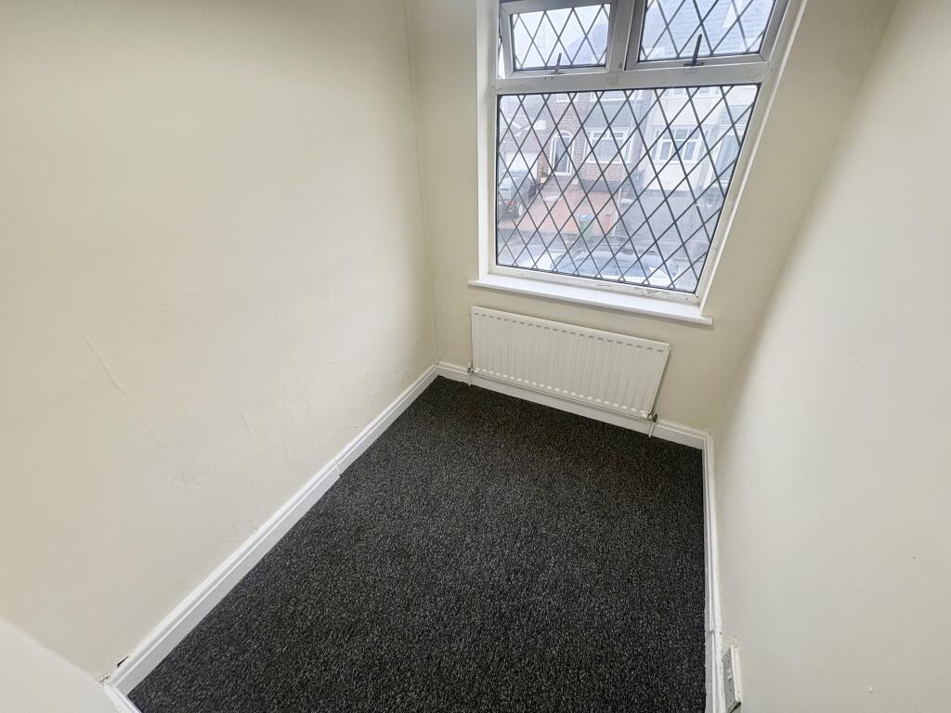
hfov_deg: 102.1
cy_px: 356
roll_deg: +2.2
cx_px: 476
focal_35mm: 14
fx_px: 385
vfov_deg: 85.7
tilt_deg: -32.5
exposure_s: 1/100
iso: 125
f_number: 2.2
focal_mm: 2.22
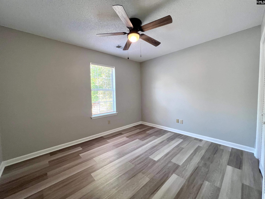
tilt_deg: -4.5
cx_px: 132
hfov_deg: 106.2
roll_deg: +1.3
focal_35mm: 13
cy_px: 100
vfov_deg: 89.9
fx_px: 100
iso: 160
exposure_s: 1/120
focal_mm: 1.57
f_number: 1.8
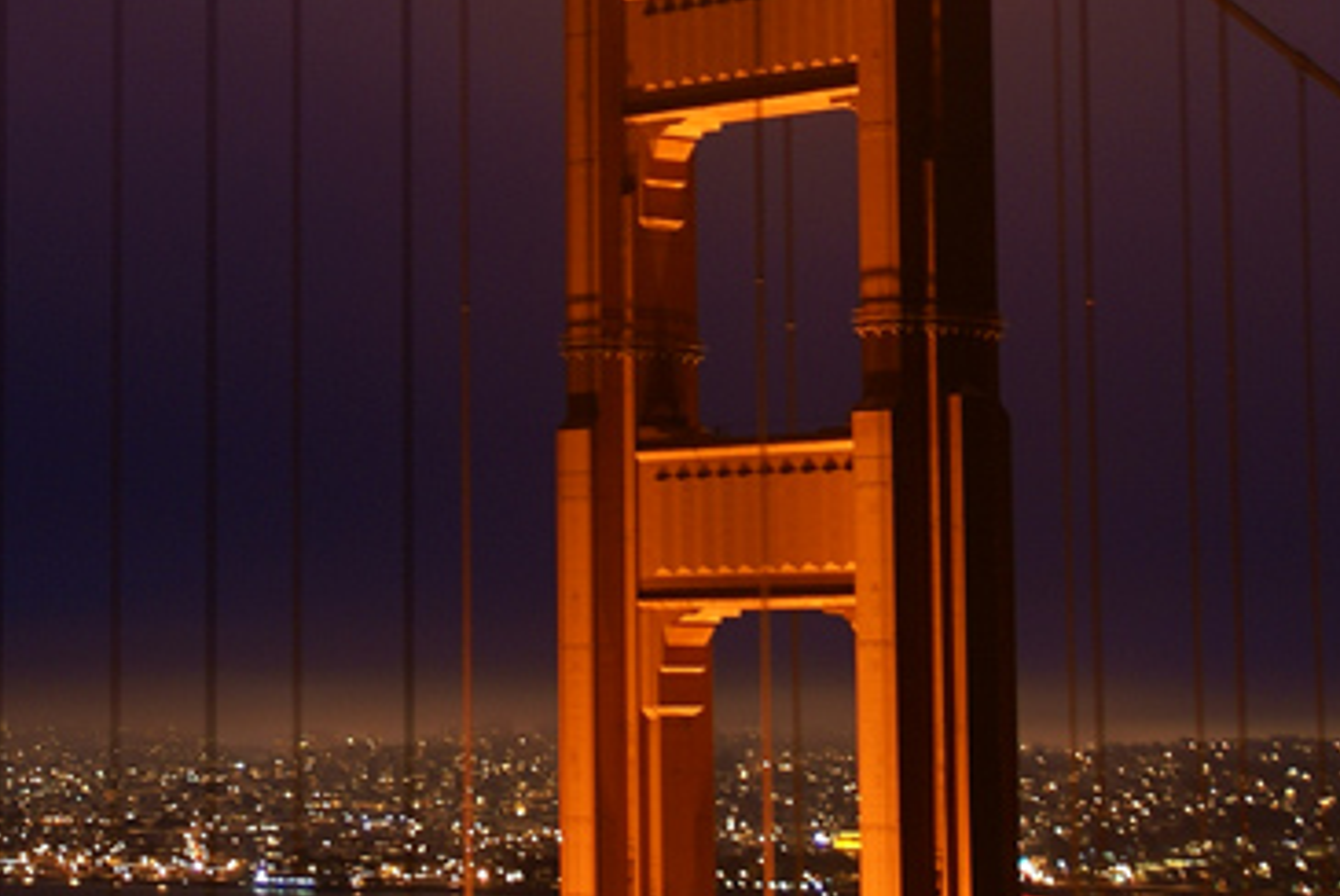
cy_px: 123
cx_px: 228
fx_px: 4321
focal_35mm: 116
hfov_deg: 17.5
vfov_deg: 11.8
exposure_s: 8
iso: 100
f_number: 5
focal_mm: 30
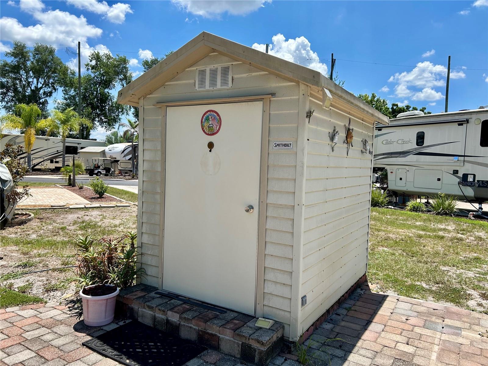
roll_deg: -1.7
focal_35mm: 26
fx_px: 367
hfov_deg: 67.3
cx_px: 244
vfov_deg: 53.1
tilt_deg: -2.7
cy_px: 183
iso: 50
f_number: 1.5
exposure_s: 1/3460
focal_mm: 5.7
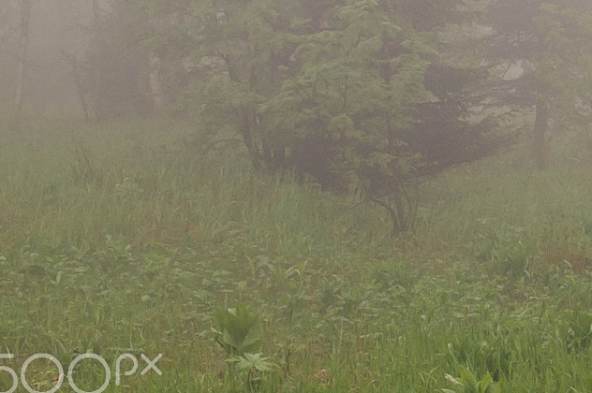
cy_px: 0
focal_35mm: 76
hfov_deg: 24.6
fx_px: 1248
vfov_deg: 17.5
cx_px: 679
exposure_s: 1/80
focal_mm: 30
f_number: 9
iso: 400
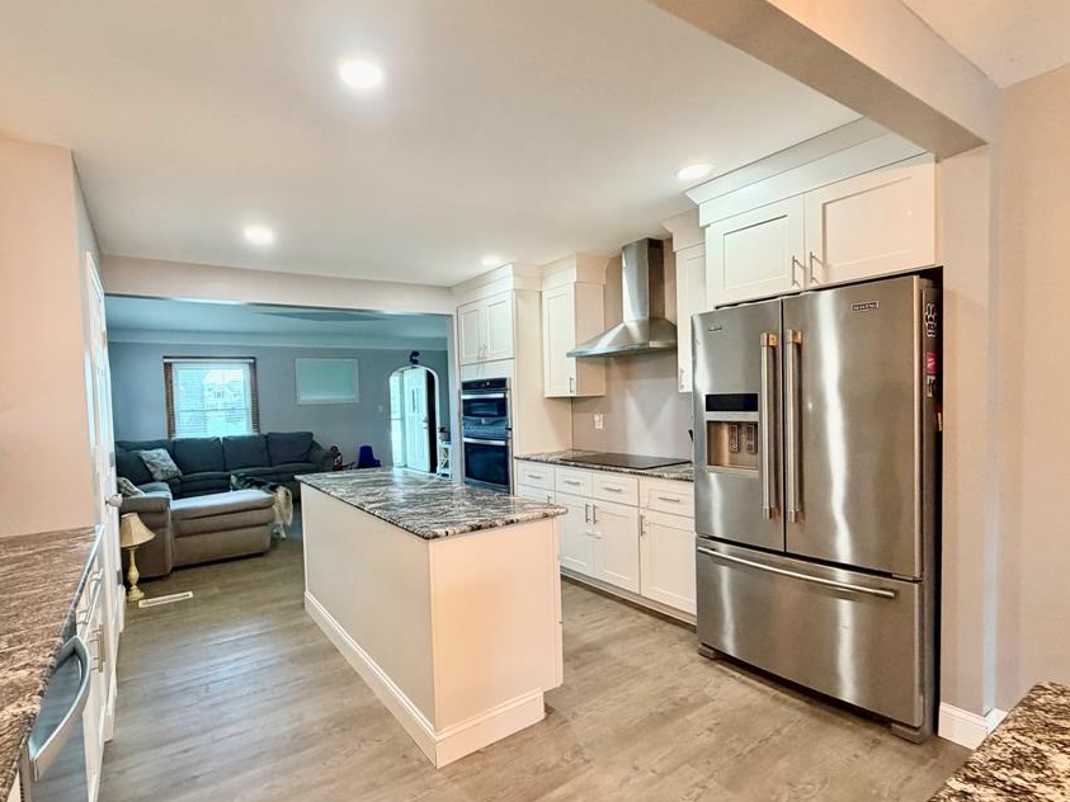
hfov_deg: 90.4
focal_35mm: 17
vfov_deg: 74.7
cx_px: 454
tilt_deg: -2.8
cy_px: 421
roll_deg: +1.9
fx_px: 525
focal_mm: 2.22
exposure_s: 1/60
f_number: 2.2
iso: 200
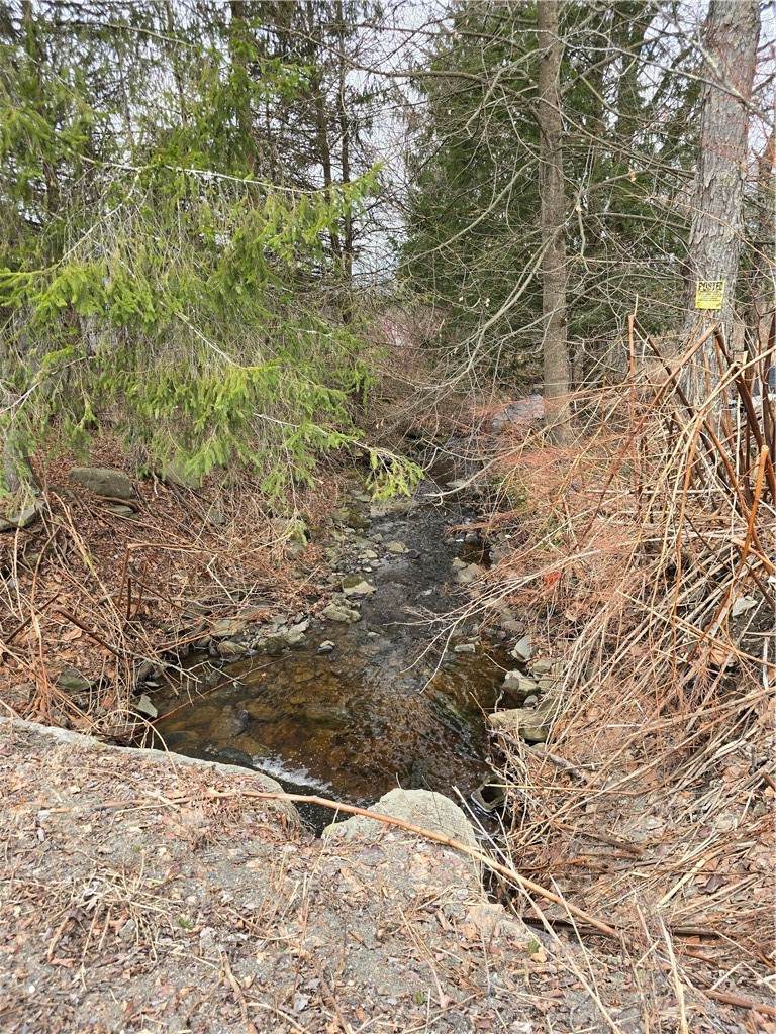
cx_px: 388
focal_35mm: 23
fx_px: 687
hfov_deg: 58.9
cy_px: 517
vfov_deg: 73.9
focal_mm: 6.3
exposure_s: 1/180
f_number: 1.7
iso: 20
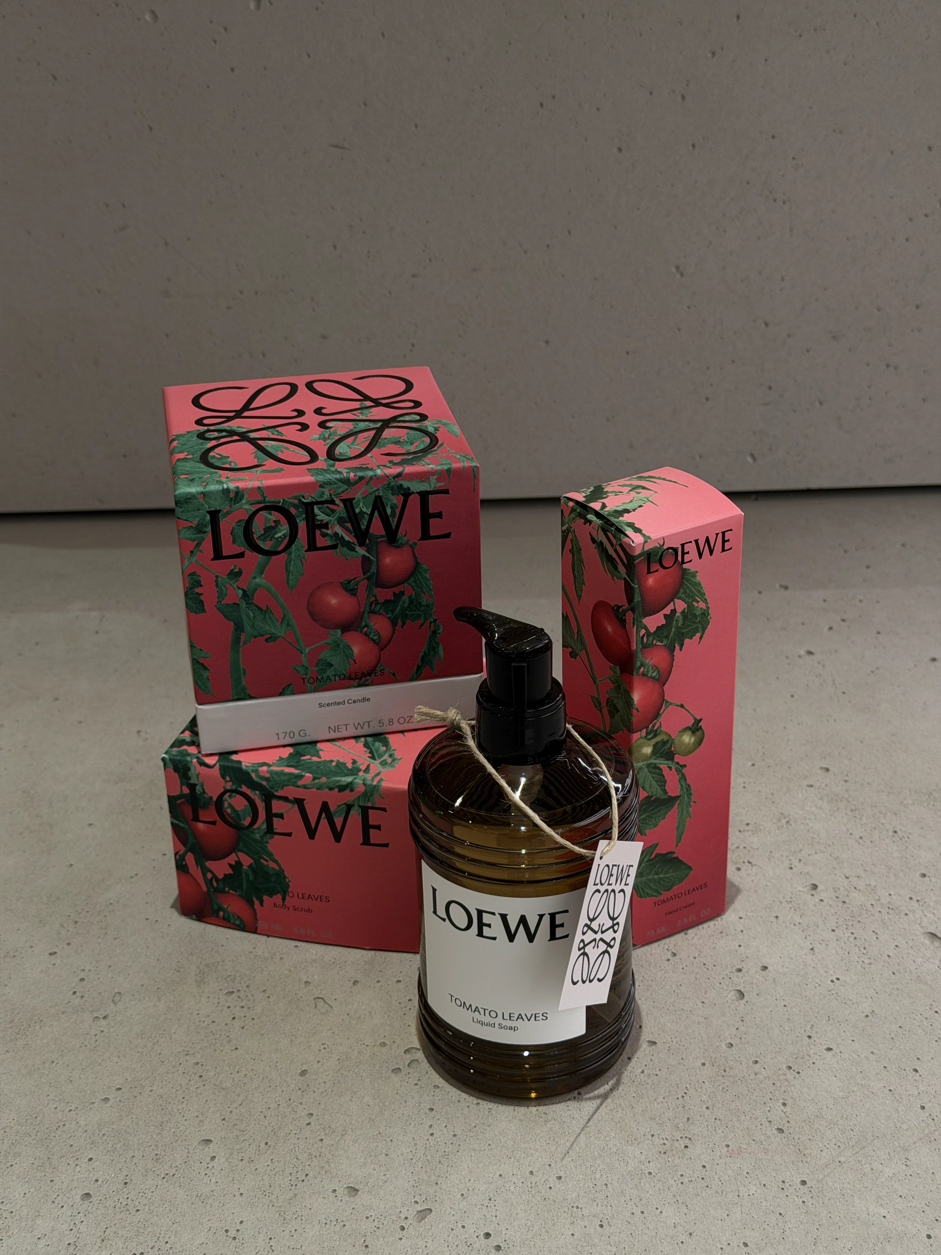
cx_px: 470
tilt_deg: -27.1
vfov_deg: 39.7
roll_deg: +1.0
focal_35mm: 48
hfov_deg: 30.3
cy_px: 628
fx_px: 1740
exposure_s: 1/96
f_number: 1.78
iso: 80
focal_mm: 6.76
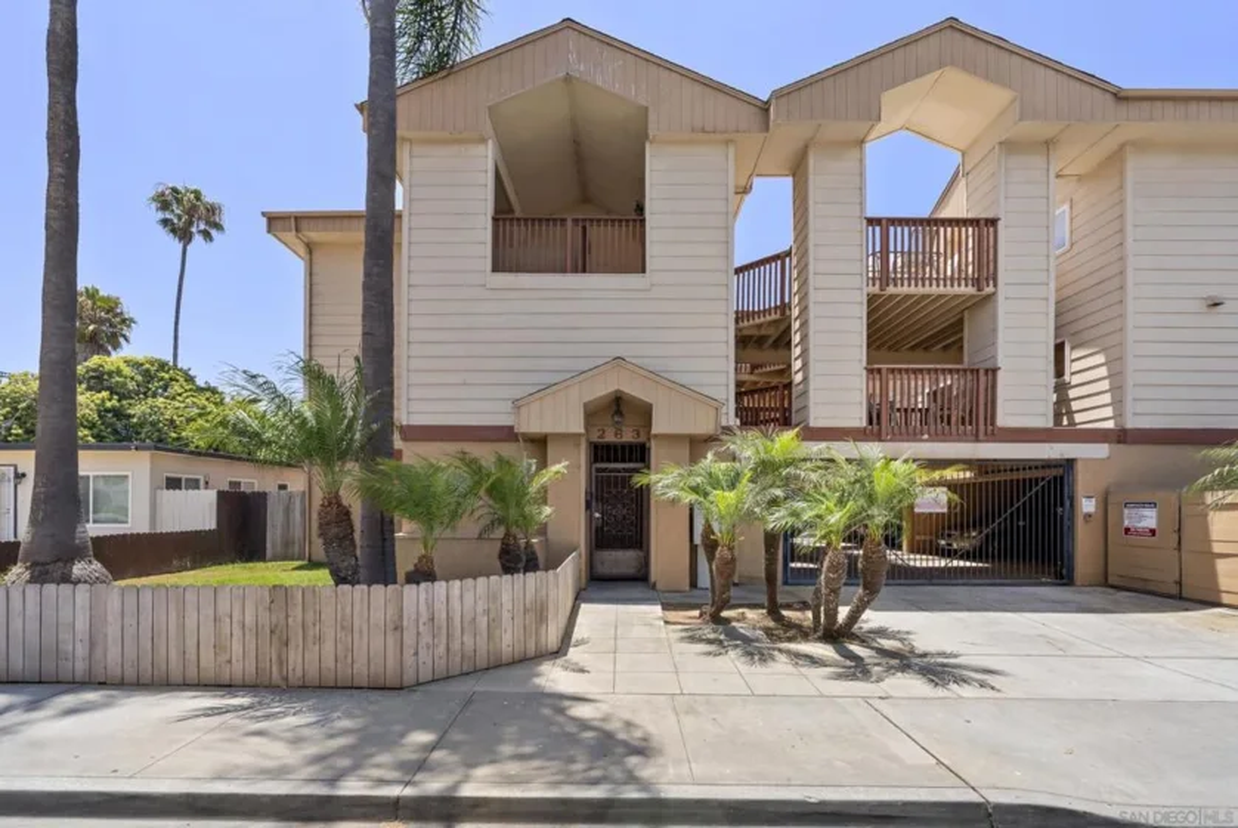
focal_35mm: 16
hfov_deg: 96.7
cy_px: 414
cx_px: 619
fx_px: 551
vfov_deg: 73.8
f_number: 8
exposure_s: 1/1600
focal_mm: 16
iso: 500
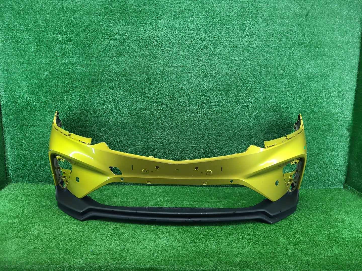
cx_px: 181
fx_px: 272
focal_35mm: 26
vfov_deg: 53.1
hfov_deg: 67.3
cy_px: 136
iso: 189
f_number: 1.8
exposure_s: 1/50
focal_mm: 5.4
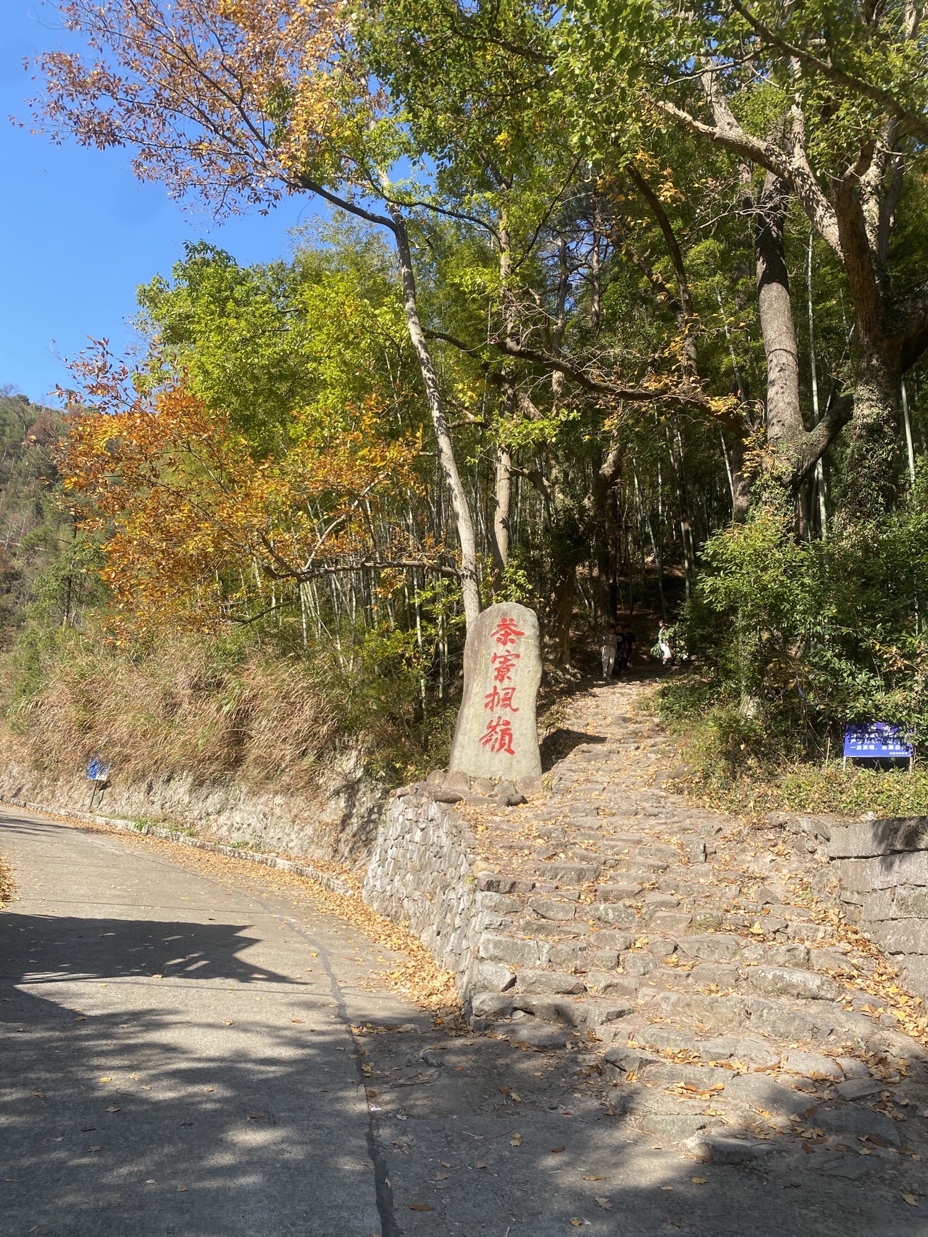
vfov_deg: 67.3
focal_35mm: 26
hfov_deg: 53.1
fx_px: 929
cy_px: 618
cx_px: 464
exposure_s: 1/1206
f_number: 1.8
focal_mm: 4.25
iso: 32
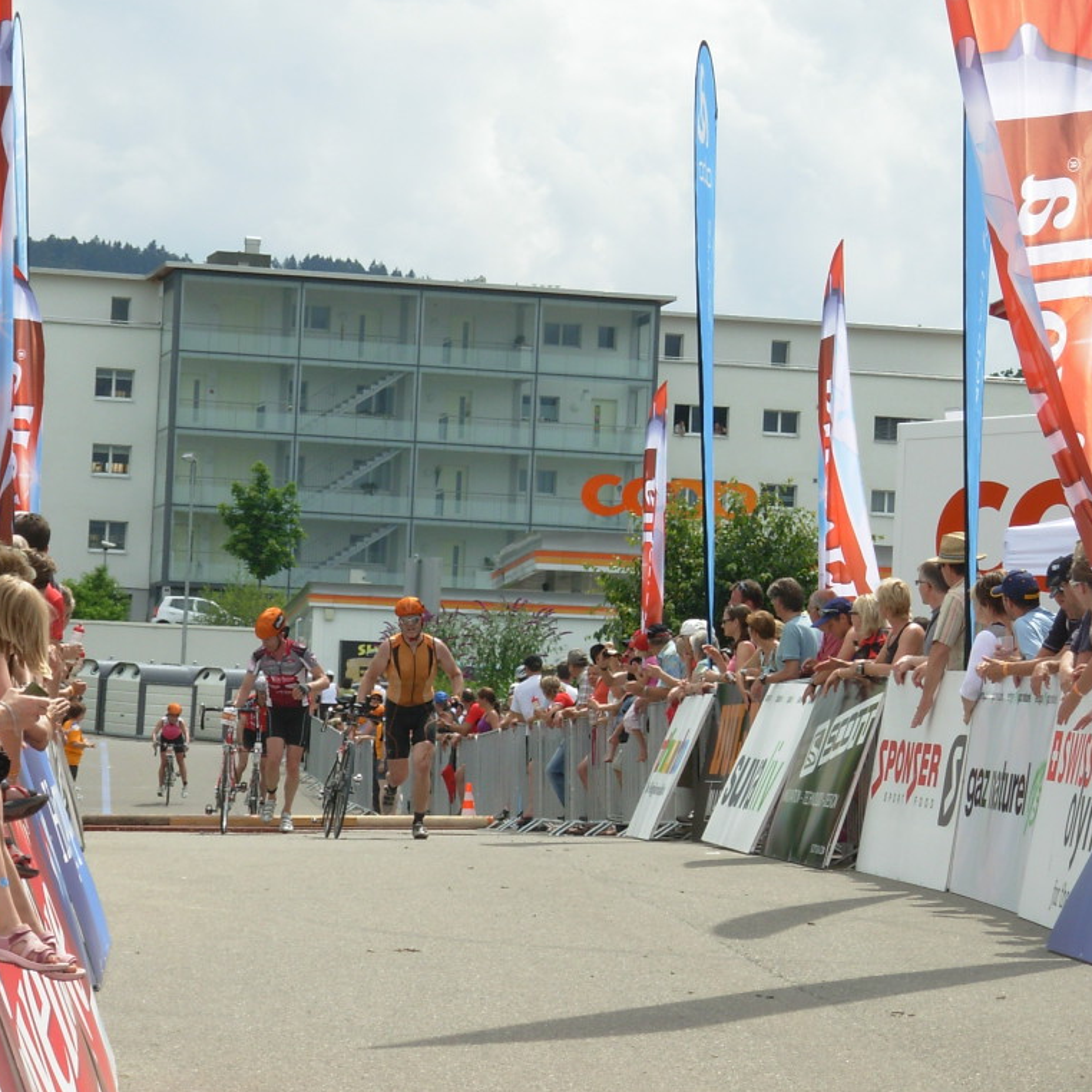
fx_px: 4747
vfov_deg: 13.1
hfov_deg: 13.1
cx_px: 443
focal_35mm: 133
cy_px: 545
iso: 50
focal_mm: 18.6
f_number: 4.2
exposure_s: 1/745
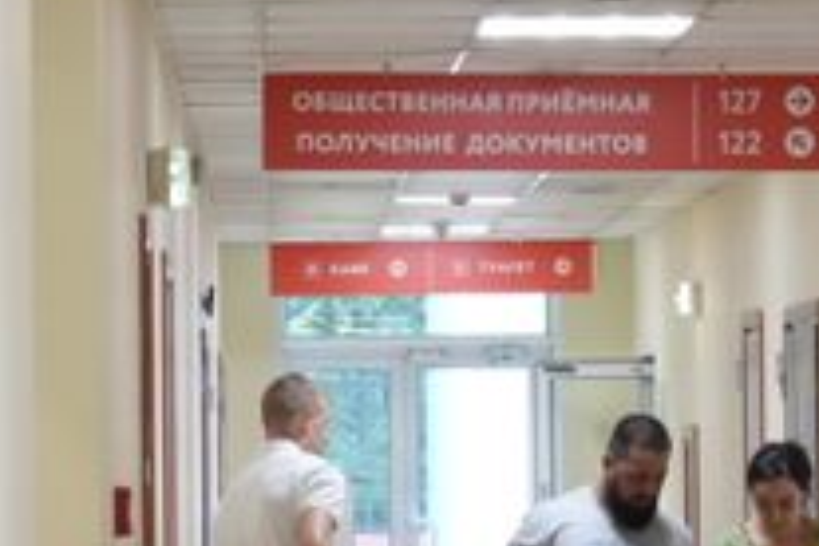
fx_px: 5369
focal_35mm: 236
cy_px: 301
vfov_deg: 5.8
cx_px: 679
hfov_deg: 8.7
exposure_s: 1/100
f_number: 5.6
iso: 2500
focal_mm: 70
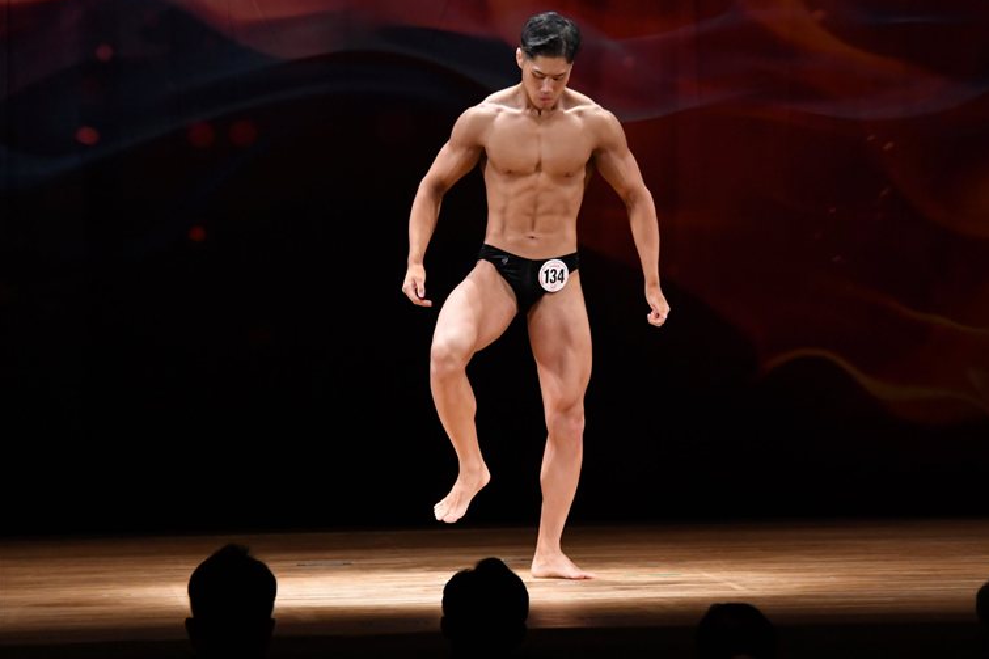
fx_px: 6344
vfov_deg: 5.9
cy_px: 328
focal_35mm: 231
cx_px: 505
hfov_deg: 8.9
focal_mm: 150
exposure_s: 1/400
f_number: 5.6
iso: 3200
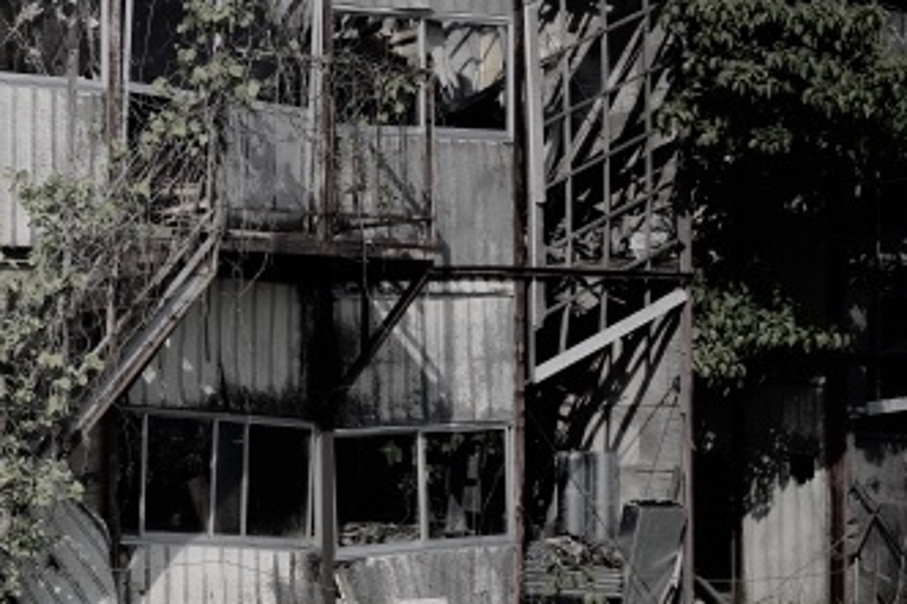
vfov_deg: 12.1
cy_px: 328
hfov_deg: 17.6
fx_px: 2845
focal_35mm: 113
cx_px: -57
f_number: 10
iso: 100
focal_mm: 50
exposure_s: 1/160
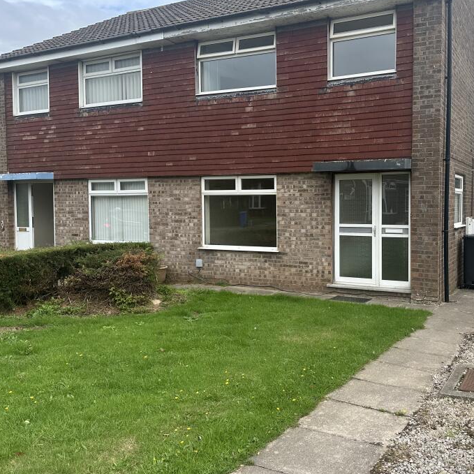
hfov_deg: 50.1
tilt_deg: -2.4
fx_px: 496
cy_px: 229
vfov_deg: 51.1
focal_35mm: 32
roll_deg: +0.4
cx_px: 321
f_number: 1.78
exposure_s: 1/2353
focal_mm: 6.86
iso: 80
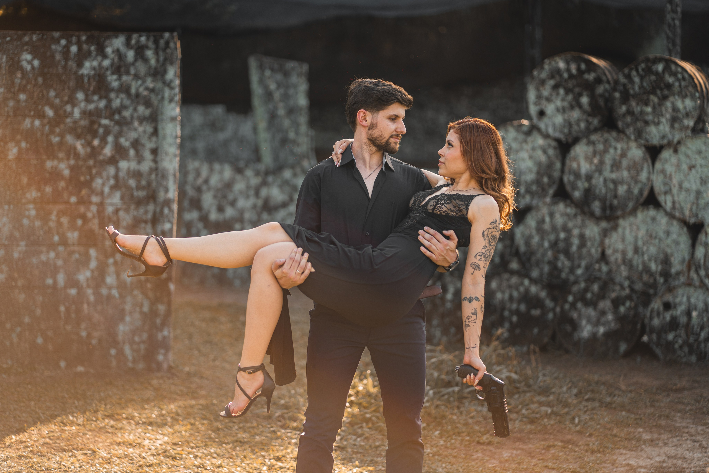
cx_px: 354
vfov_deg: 16.1
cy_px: 236
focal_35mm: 85
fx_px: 1674
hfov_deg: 23.9
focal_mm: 85
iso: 100
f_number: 1.8
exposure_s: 1/640
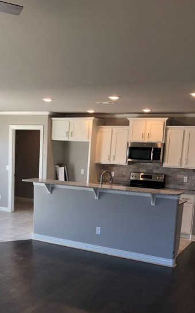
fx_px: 357
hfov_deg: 30.1
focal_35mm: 42
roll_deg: -2.1
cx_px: 55
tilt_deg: -9.1
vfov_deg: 46.3
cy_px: 213
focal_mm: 3.99
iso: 64
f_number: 1.8
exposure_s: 1/120
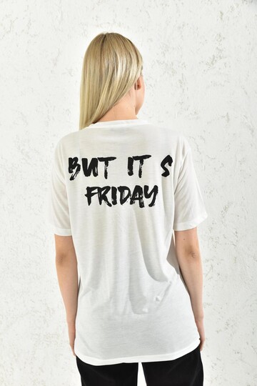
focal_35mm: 38
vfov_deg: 50.7
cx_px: 128
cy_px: 193
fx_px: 407
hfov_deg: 35.1
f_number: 7.1
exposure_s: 1/160
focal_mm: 38
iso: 100
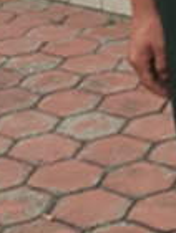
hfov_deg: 8.8
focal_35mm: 151
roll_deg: -0.4
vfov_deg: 11.8
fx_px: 1022
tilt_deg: -4.4
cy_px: -225
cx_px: 433
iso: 32
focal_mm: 4.15
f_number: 2.2
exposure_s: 1/40
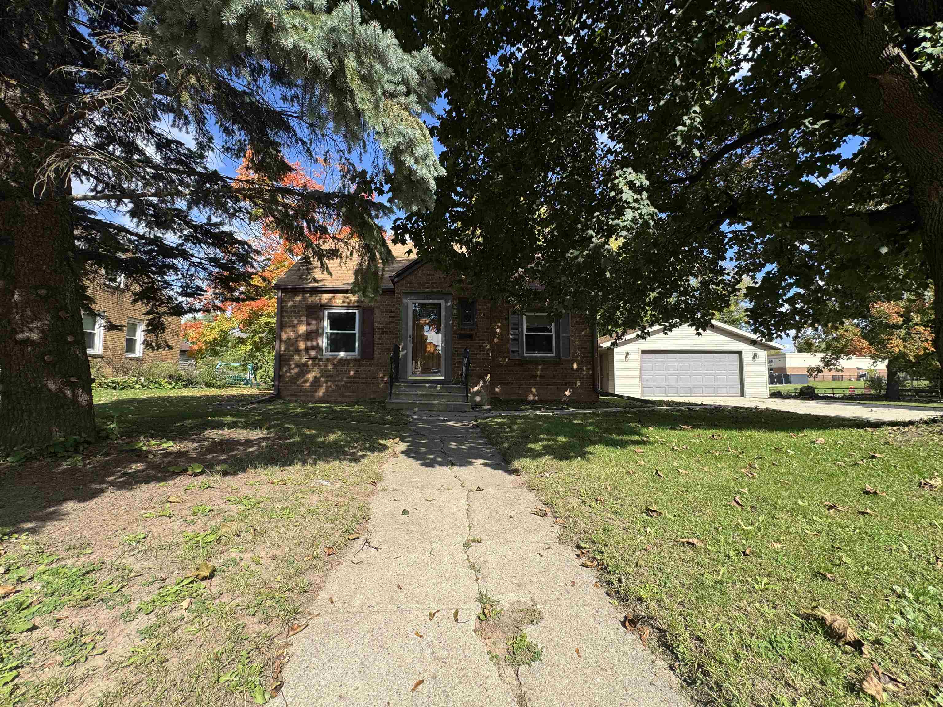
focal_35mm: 14
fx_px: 381
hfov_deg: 102.1
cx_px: 472
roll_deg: -0.4
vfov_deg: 85.7
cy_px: 354
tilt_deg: +4.9
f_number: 2.2
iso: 50
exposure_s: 1/1048
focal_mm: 2.22
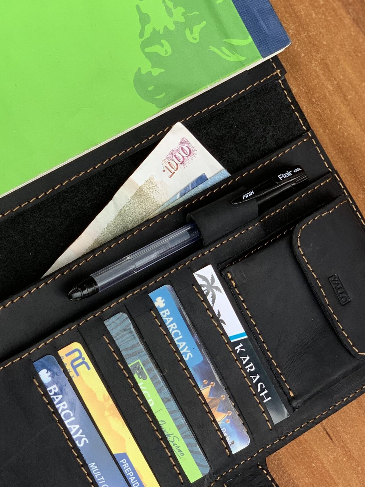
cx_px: 46
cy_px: 258
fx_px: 1280
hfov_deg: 16.1
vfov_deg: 21.5
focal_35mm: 91
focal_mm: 6
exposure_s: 1/211
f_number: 2.4
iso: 16
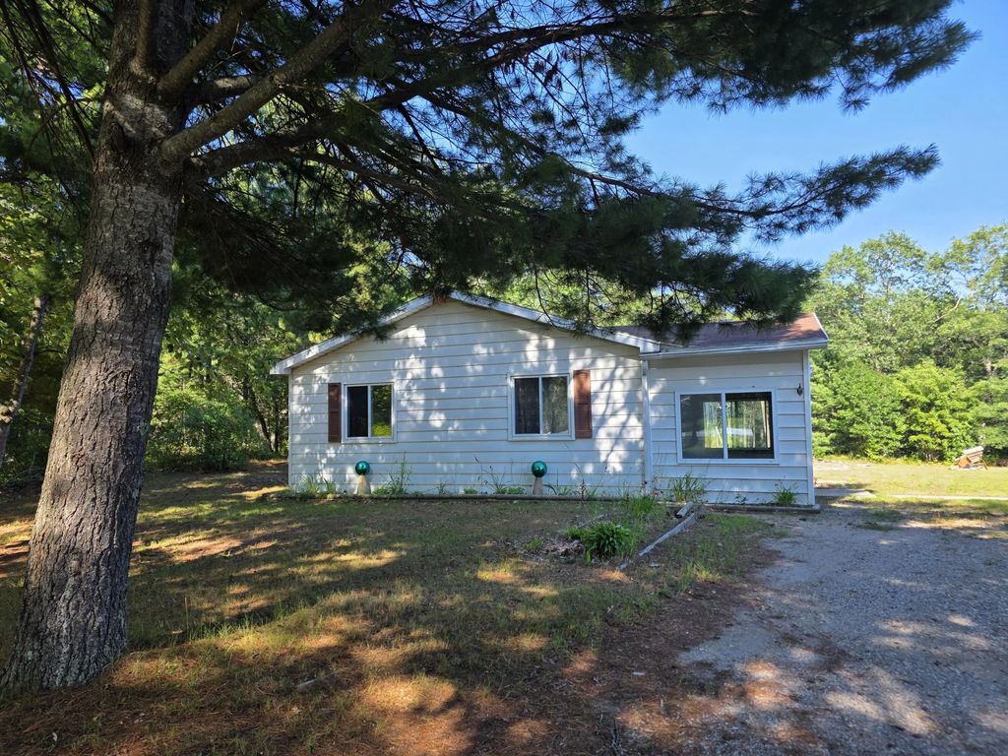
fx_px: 670
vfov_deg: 58.9
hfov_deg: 73.9
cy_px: 378
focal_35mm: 23
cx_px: 504
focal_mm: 6.3
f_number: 1.7
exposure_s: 1/1636
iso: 80
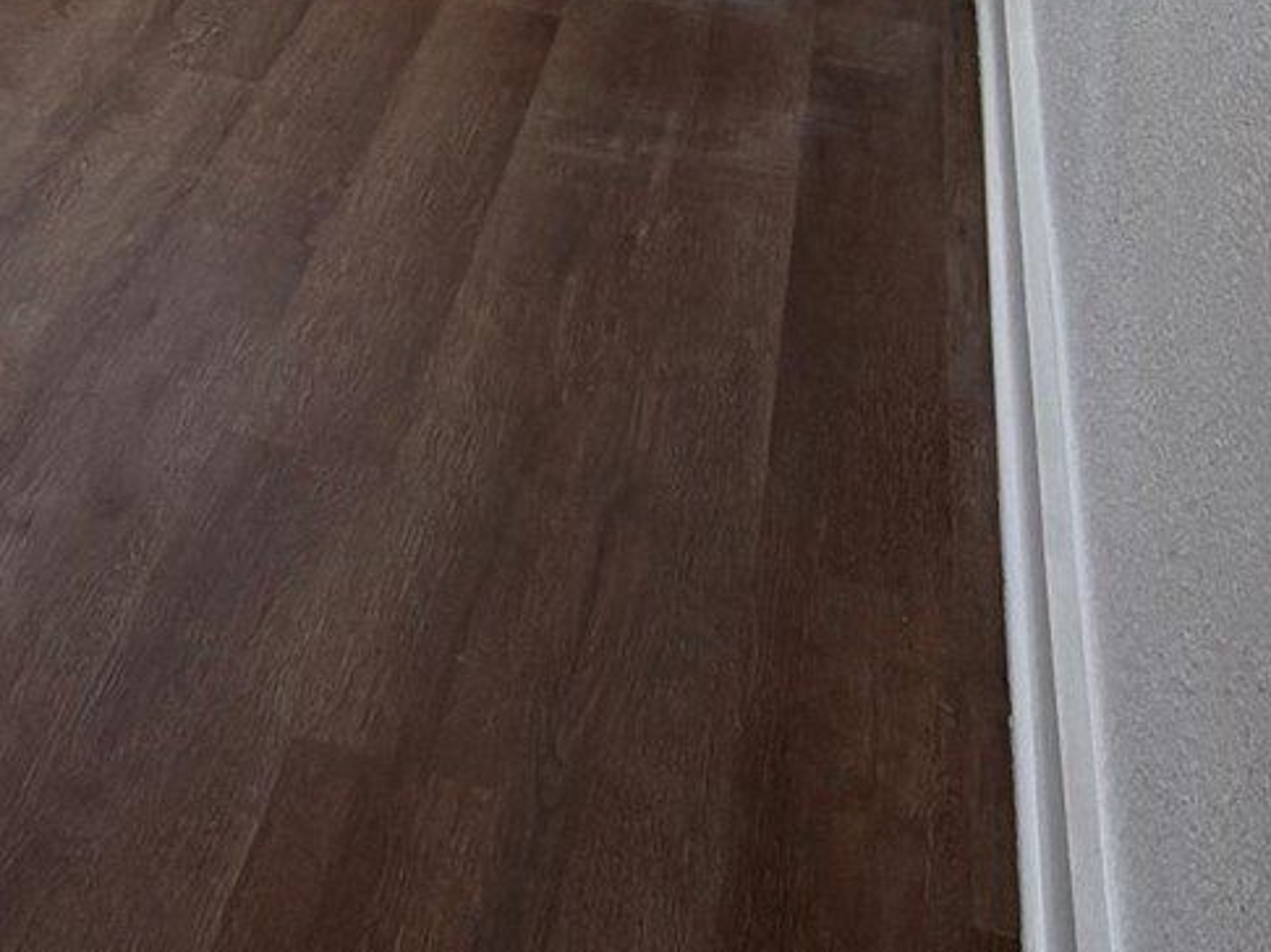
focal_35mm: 59
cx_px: 230
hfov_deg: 31.7
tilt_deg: -11.6
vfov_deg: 20.6
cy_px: -536
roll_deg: -1.9
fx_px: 2165
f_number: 2.2
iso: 64
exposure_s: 1/130
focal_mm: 2.22
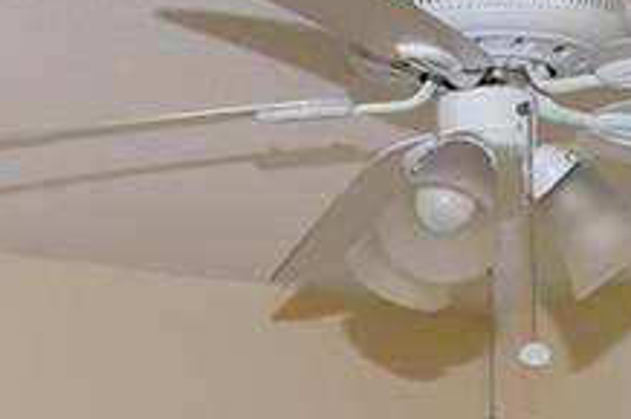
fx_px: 2224
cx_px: 67
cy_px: 903
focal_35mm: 127
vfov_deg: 9.8
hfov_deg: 16.0
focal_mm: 18
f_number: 5
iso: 720
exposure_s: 1/200
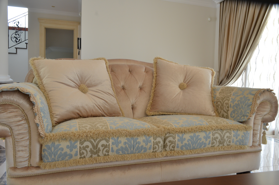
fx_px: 209
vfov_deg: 47.7
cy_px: 92
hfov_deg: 67.5
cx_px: 140
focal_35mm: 27
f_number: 9
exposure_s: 1/13
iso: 500
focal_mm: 18
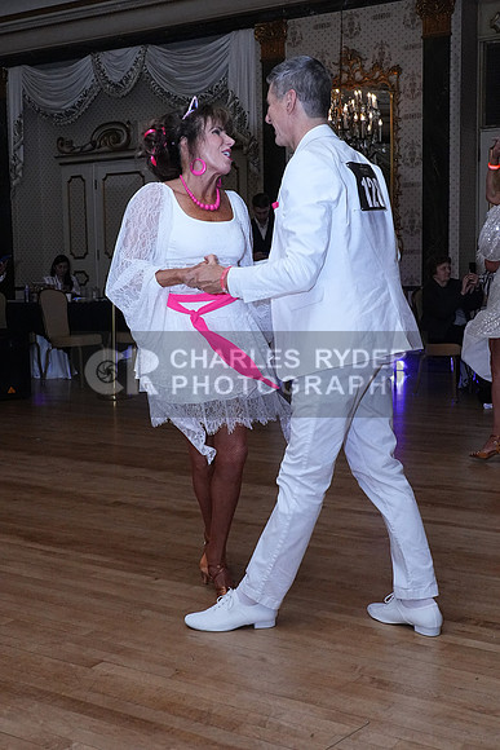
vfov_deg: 43.6
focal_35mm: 45
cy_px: 375
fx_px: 937
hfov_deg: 29.9
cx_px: 250
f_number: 7.1
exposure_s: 1/200
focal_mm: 30
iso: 5000
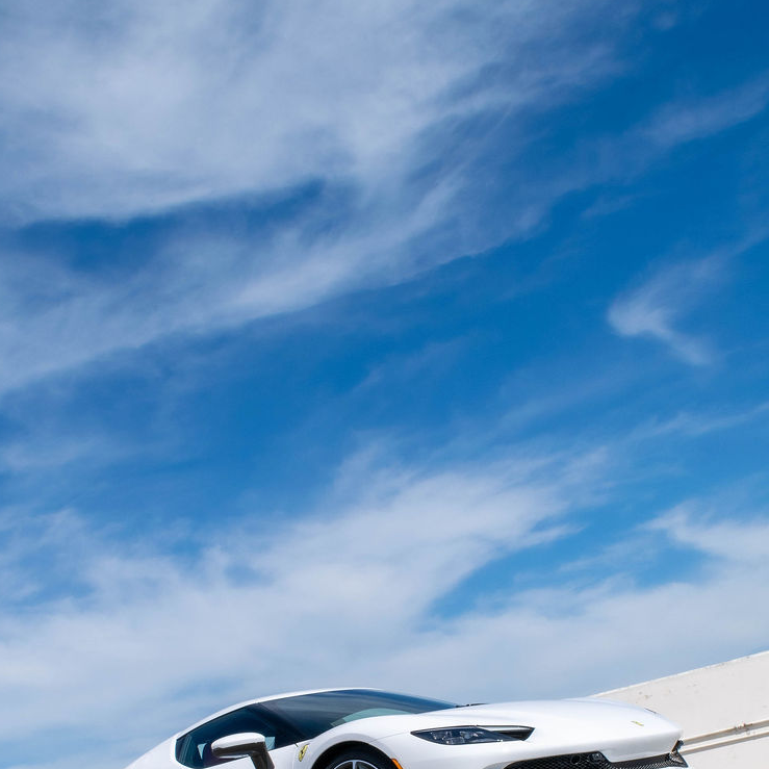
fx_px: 1332
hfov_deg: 32.2
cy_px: 670
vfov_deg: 31.0
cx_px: 378
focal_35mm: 53
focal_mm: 20
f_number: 11
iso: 200
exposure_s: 1/640
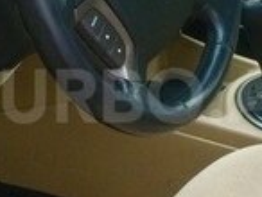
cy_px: 96
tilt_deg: -34.6
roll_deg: -3.8
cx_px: 140
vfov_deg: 11.4
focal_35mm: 131
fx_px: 993
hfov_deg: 15.0
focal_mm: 4.15
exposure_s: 1/33
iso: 100
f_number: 2.2
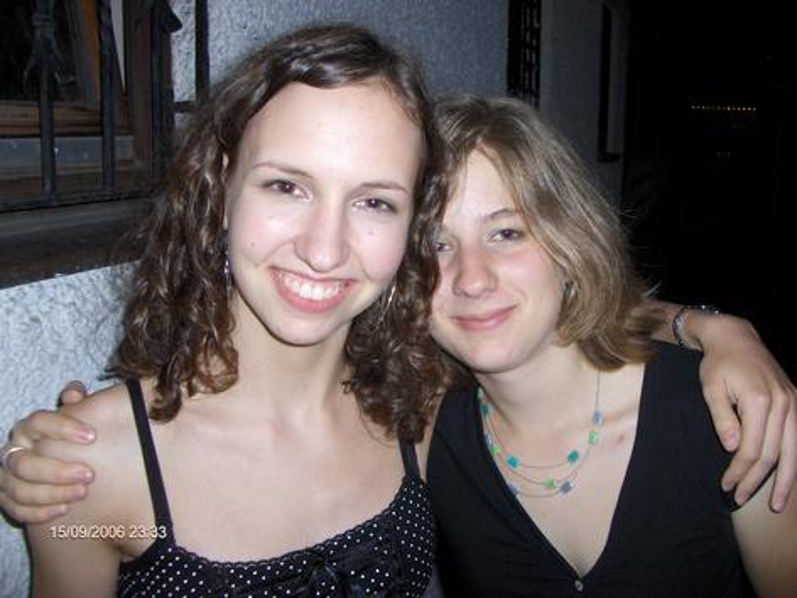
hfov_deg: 52.6
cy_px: 299
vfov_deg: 40.7
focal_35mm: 35
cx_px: 398
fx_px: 806
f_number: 2.6
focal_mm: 5.8
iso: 100
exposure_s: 1/60
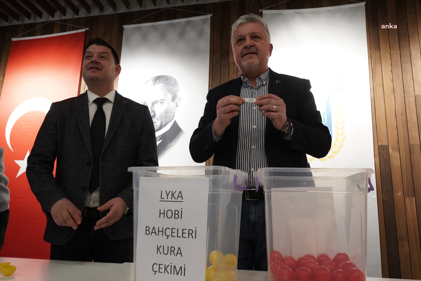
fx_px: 327
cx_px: 210
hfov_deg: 65.5
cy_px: 140
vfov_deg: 46.4
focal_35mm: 28
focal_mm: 28
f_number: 7.1
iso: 6400
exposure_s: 1/200
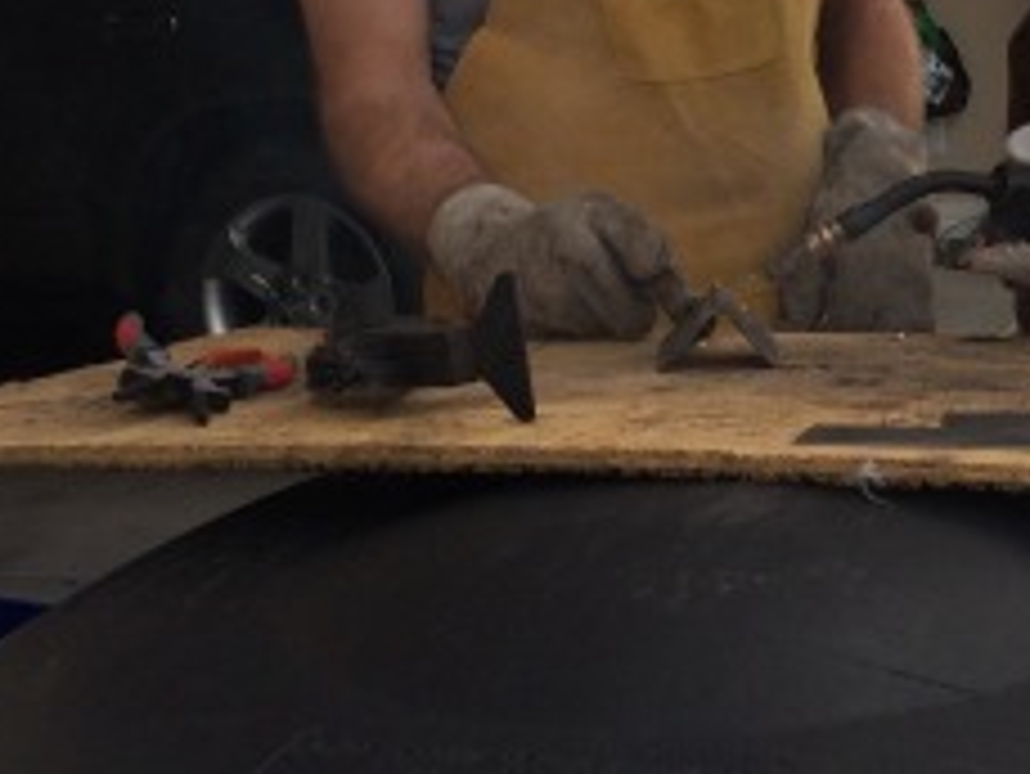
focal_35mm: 81
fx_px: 2411
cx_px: 832
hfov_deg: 23.7
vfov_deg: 17.6
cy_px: -86
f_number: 2.2
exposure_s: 1/695
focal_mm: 4.15
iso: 32
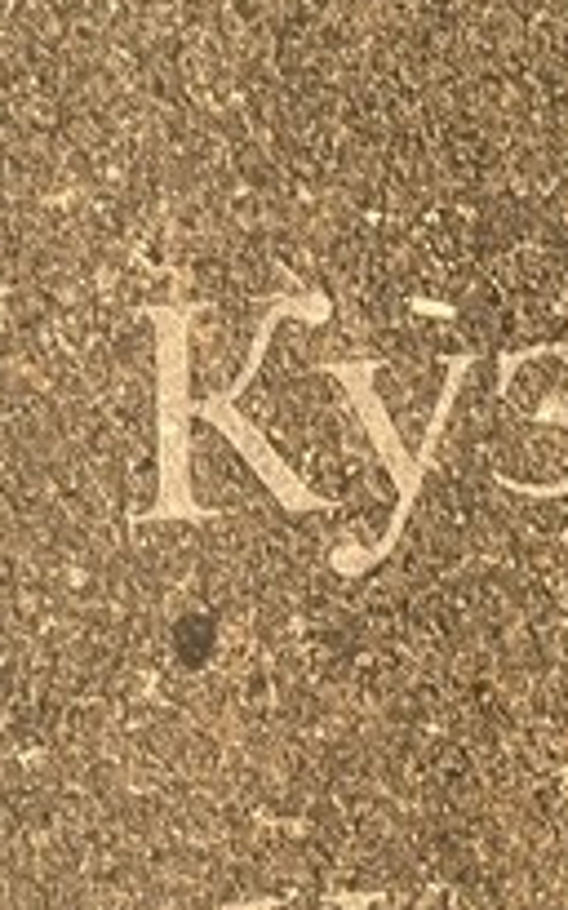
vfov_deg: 6.6
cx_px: 706
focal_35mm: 318
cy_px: 746
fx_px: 7882
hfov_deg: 4.1
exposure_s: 1/99
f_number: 2.8
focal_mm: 9
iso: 32
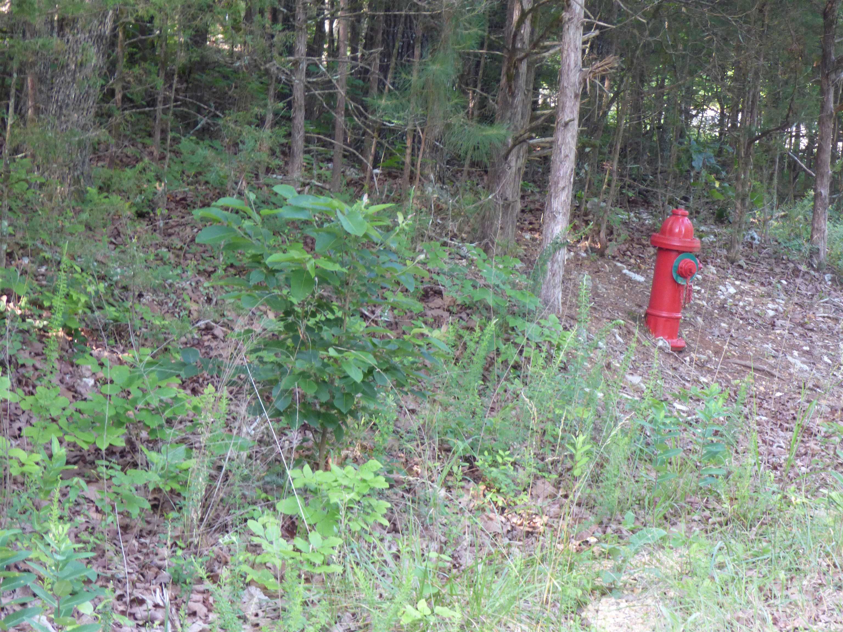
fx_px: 2776
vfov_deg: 13.0
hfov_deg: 17.3
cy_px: 316
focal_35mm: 114
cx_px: 422
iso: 400
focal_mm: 18.72
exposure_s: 1/30
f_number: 4.9
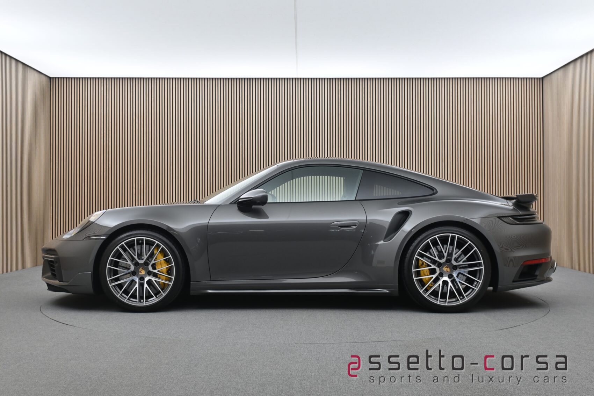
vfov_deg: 32.4
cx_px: 297
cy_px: 198
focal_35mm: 41
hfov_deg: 47.2
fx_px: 681
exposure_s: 1/40
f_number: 4.5
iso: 640
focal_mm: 27.5
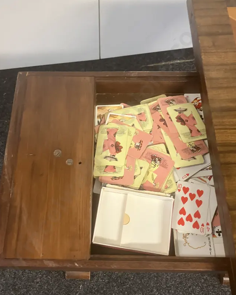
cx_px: 98
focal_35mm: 35
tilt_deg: -62.8
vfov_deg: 51.5
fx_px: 306
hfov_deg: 42.1
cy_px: 156
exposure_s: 1/50
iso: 200
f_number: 1.8
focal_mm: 3.99
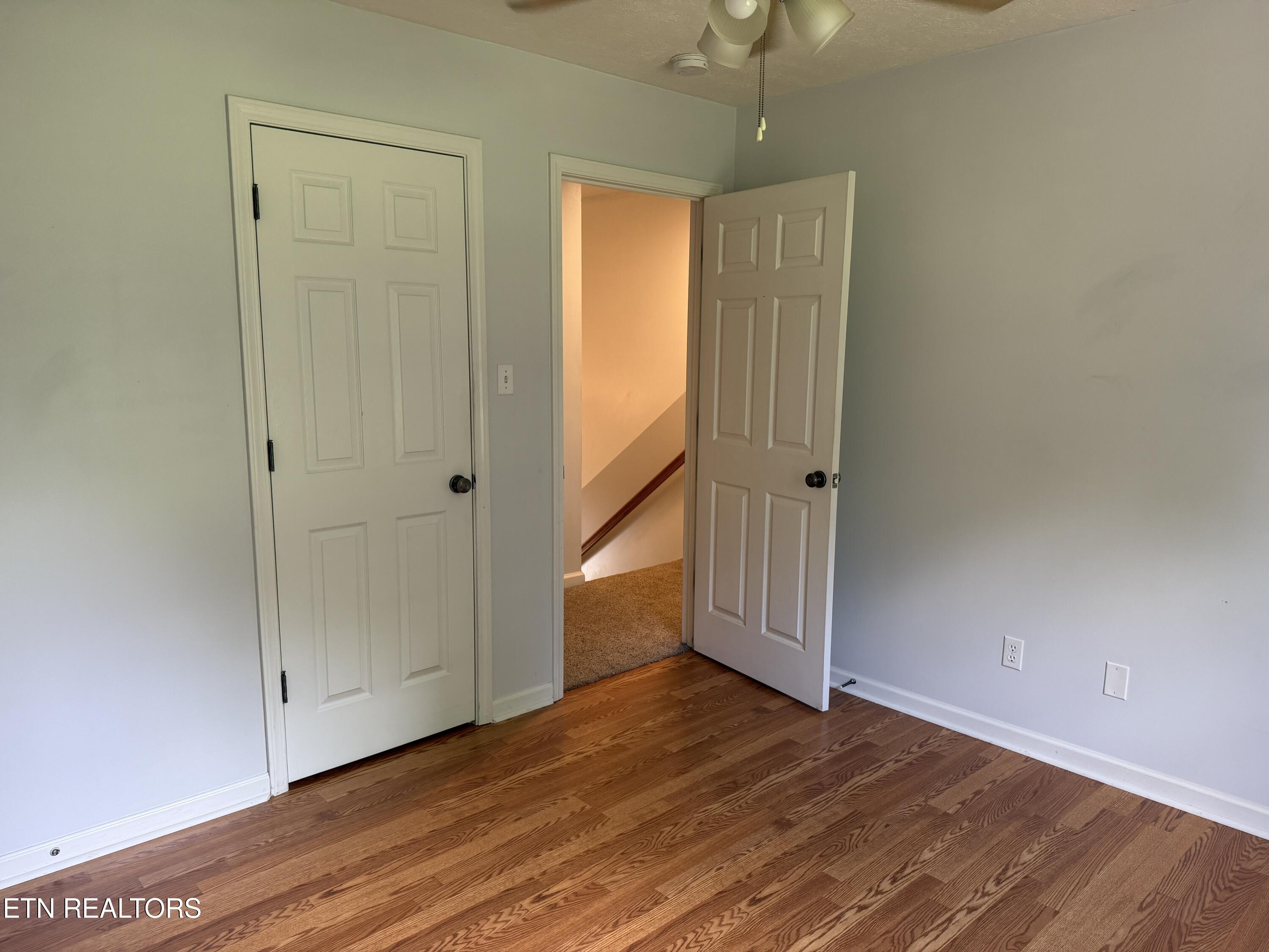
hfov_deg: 71.6
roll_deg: +0.3
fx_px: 880
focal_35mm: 24
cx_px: 634
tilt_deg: -9.0
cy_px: 476
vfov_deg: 56.8
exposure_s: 1/121
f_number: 1.78
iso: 200
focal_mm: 6.76
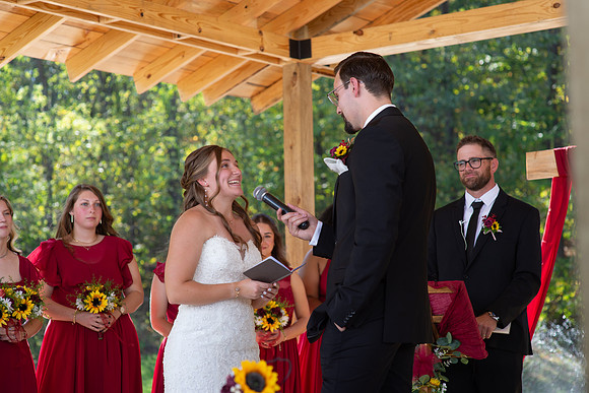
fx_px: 1391
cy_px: 196
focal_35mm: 85
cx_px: 294
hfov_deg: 23.9
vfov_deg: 16.1
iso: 400
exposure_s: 1/400
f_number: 4.5
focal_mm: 85
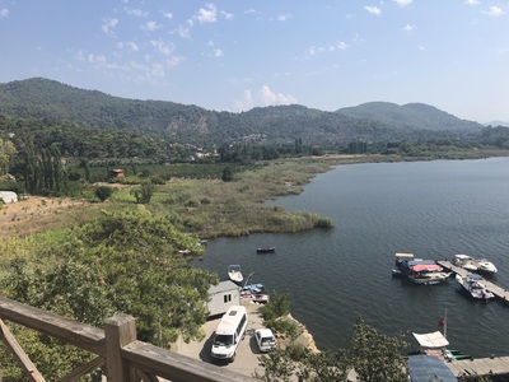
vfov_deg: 49.7
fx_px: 412
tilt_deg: -5.5
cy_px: 191
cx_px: 254
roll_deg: +1.7
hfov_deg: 63.4
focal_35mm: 28
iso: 20
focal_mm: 3.99
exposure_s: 1/2288
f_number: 1.8
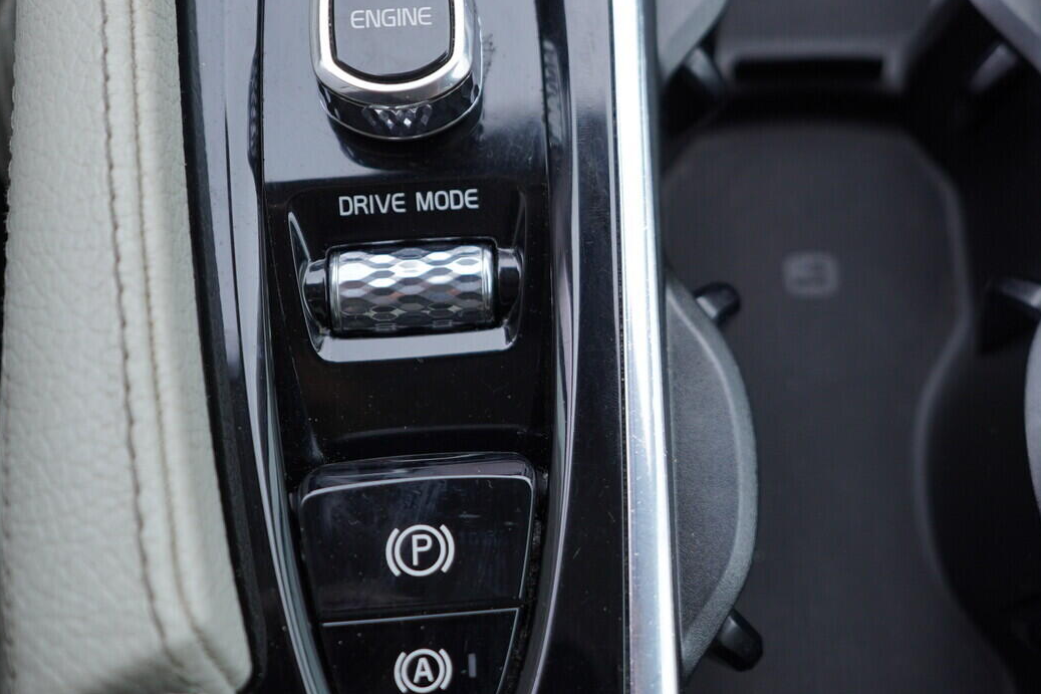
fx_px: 1446
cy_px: 255
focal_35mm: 50
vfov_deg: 26.9
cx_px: 686
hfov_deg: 39.2
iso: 125
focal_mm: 24
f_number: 2.8
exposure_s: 1/40
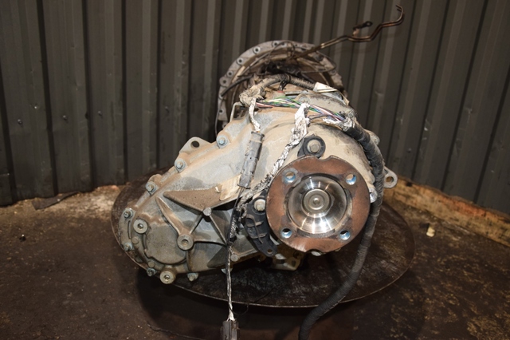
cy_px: 170
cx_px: 255
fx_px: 382
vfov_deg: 47.9
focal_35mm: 27
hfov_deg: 67.4
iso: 800
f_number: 5
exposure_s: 1/60
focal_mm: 18
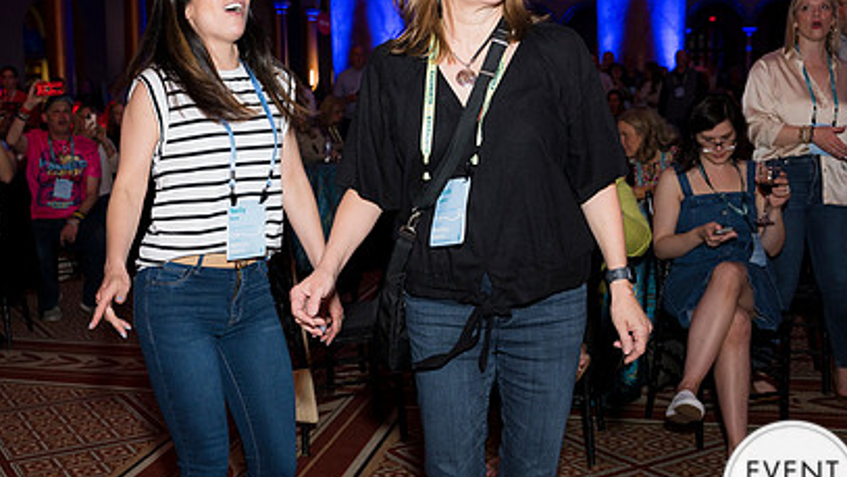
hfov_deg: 46.1
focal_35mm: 44
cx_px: 329
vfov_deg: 27.1
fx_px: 988
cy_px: 226
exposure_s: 1/100
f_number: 4
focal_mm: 28
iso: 800
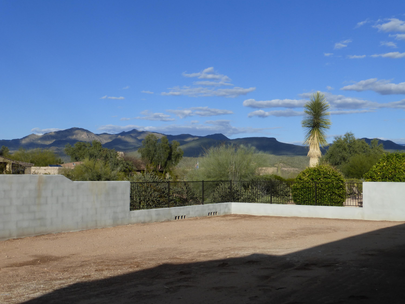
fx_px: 515
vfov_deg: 32.9
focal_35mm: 44
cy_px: 152
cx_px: 202
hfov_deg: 42.9
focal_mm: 7.9
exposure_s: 1/1300
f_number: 4.1
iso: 100
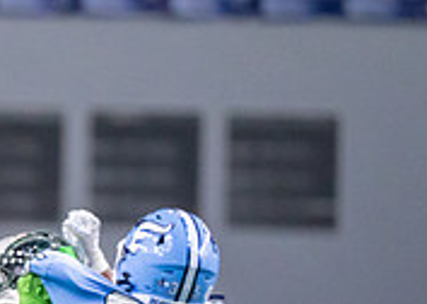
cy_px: 393
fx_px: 12985
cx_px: -160
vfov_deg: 1.3
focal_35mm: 1072
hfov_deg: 1.9
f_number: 2.8
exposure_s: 1/1000
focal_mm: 200
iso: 2000
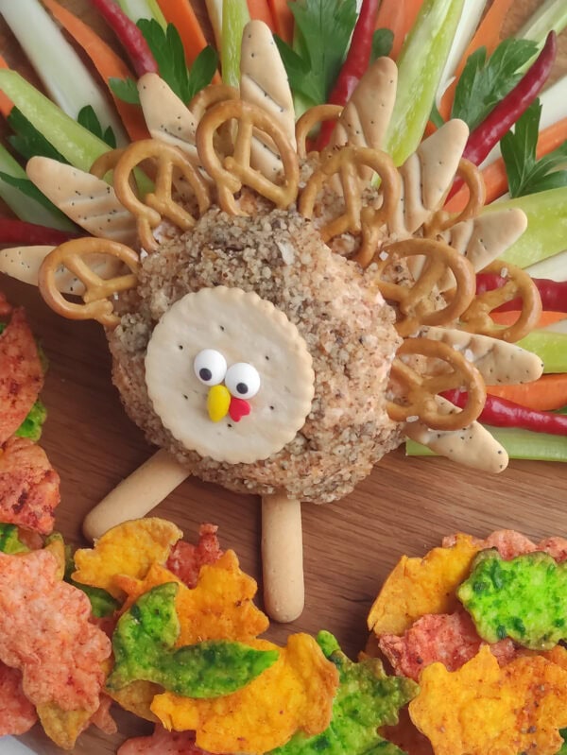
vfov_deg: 69.4
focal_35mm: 25
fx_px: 546
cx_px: 284
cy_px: 378
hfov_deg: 54.9
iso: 183
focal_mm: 5.4
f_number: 1.9
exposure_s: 1/120
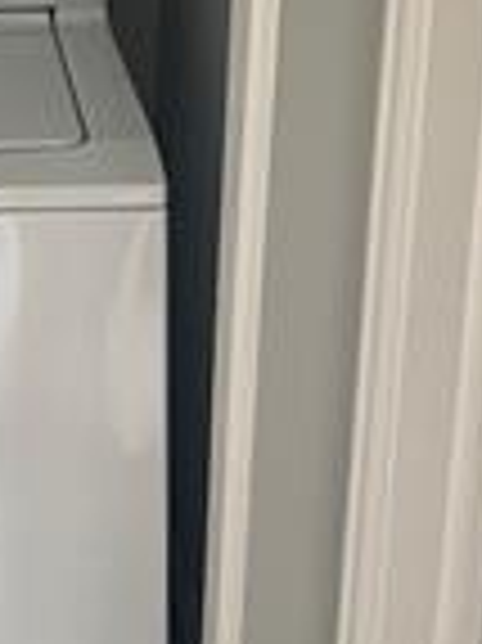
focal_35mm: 84
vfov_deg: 20.6
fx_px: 1562
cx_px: -158
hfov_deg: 16.5
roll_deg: +0.3
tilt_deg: -13.8
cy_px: -261
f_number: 1.6
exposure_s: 1/60
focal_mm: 5.1
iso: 160
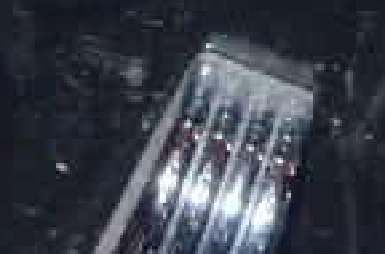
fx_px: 5916
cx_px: 142
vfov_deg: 2.4
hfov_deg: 3.7
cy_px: -623
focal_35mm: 555
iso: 3200
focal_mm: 52
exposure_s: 1/60
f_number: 4.8
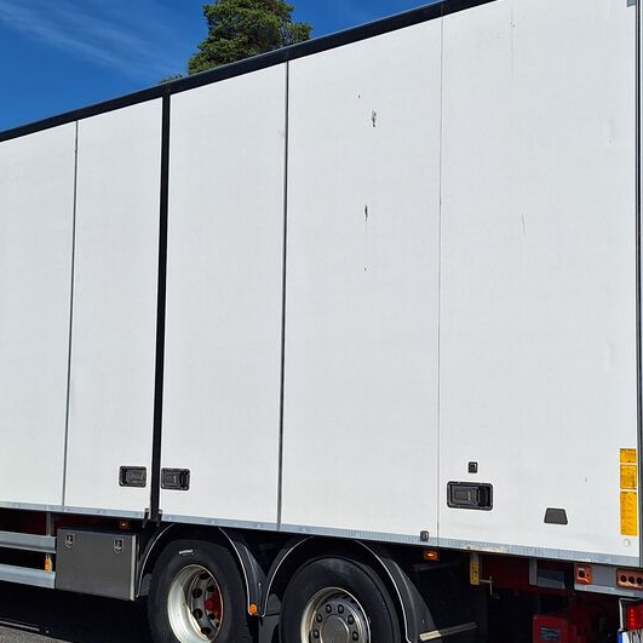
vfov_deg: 34.7
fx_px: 1030
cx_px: 373
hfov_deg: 34.6
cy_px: 331
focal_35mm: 49
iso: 40
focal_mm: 5.54
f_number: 1.8
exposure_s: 1/4292
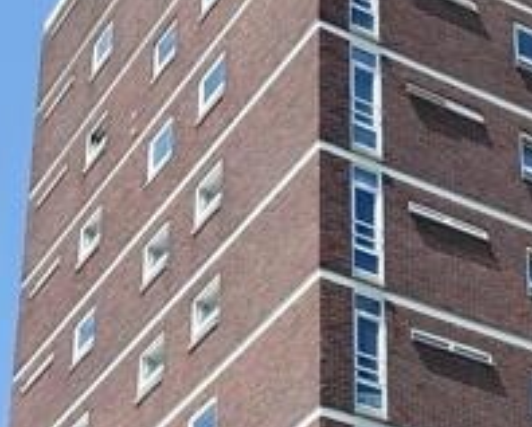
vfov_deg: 13.4
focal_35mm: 112
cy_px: 506
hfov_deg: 16.9
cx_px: 482
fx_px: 1766
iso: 50
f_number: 1.8
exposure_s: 1/1571
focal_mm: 4.69
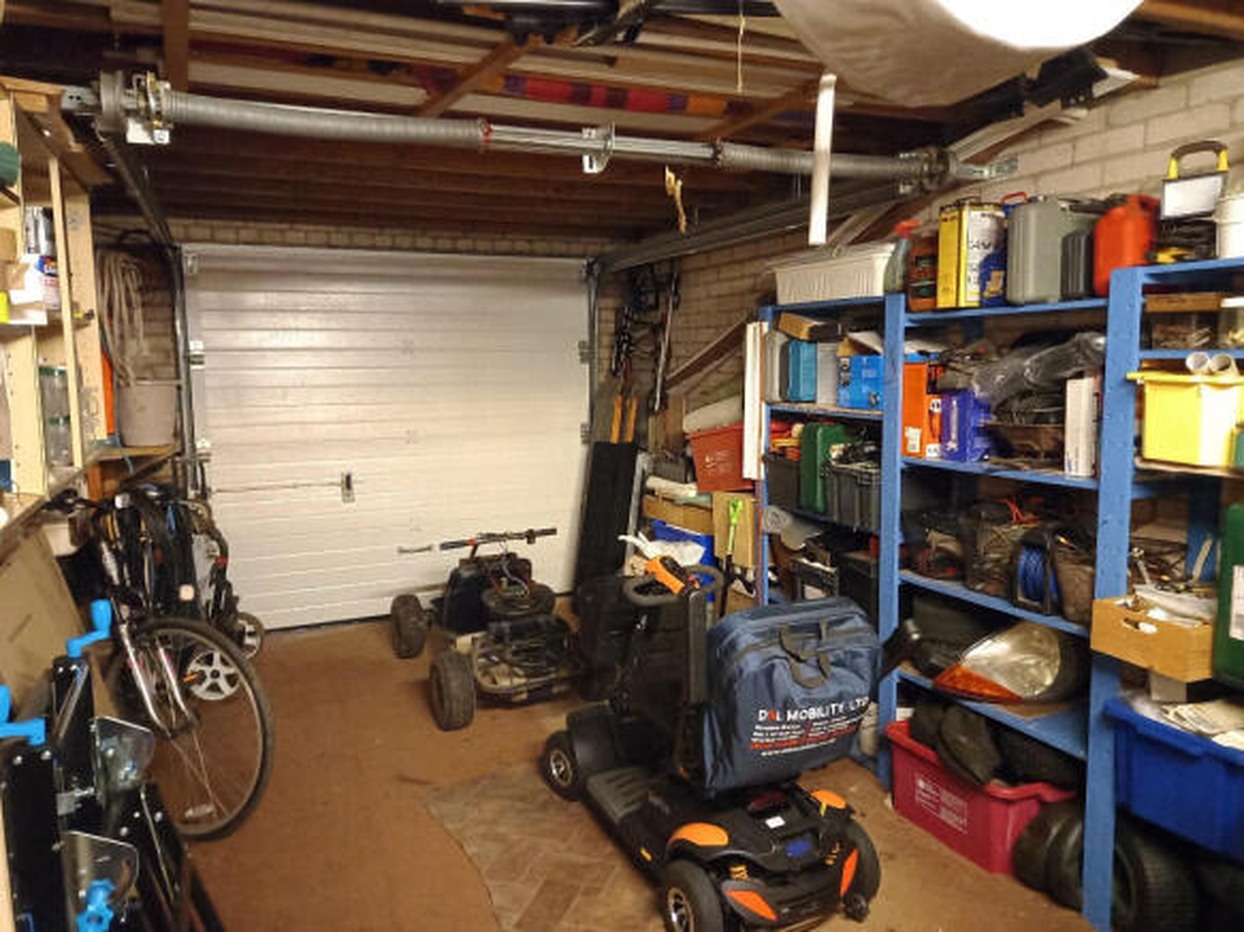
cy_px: 466
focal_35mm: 25
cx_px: 622
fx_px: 898
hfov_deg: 69.4
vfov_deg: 54.9
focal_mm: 4.6
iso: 3200
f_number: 2
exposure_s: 1/10
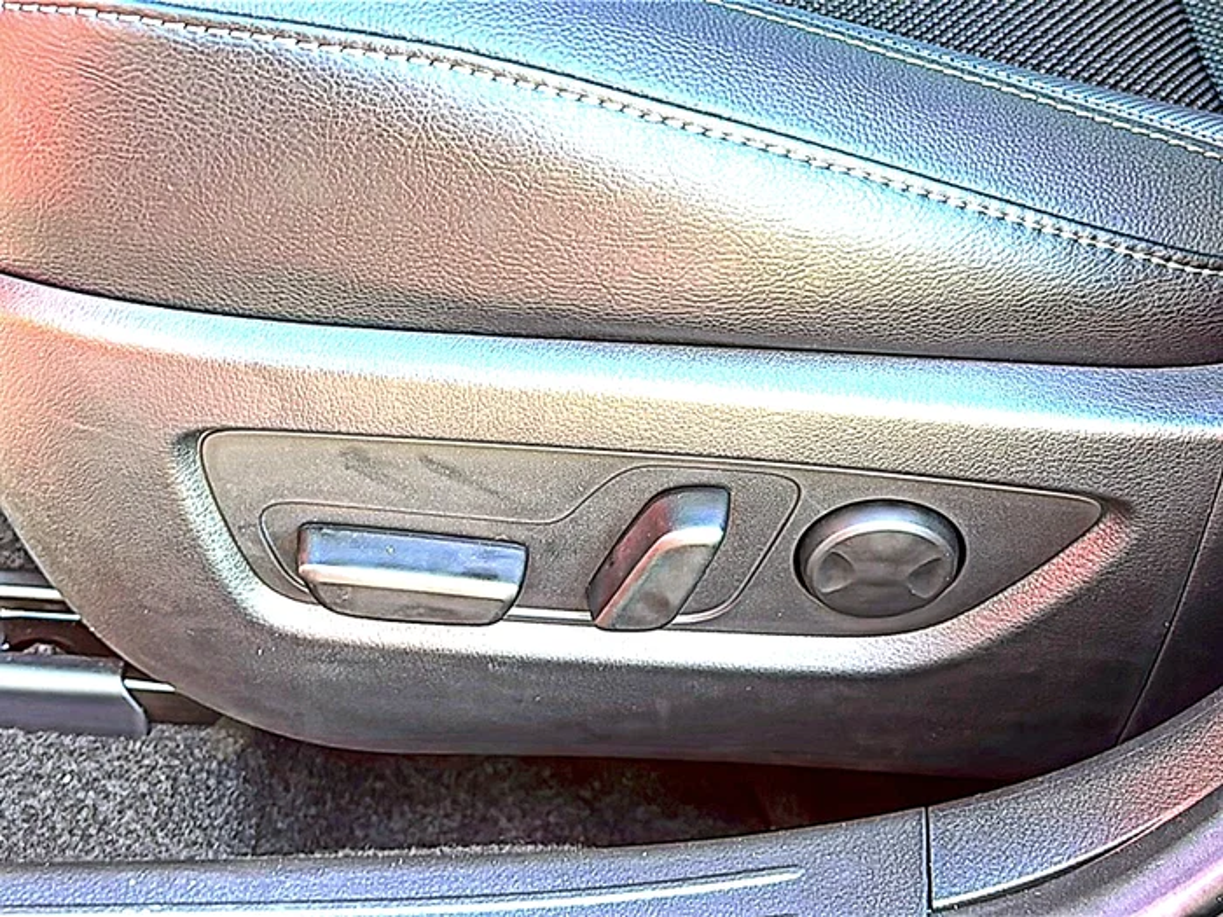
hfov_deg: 39.7
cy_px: 458
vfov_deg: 30.3
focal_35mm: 48
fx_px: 1696
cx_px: 612
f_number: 1.78
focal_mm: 6.86
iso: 64
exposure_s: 1/44
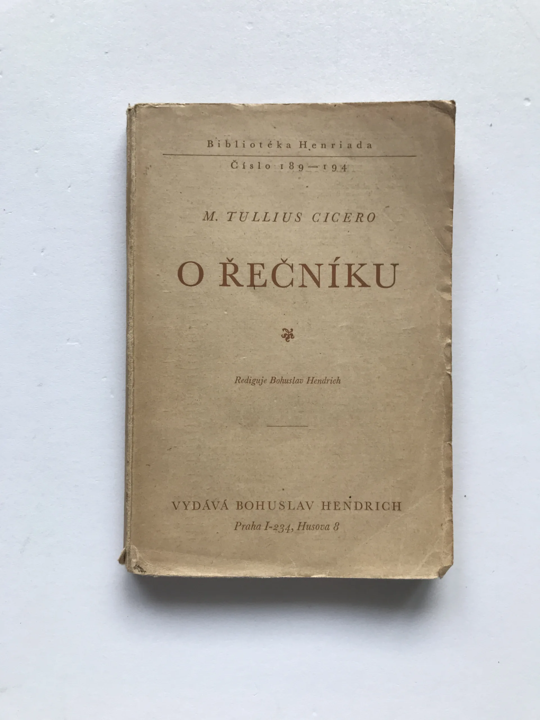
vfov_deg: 63.4
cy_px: 360
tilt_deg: -89.4
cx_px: 270
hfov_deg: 49.7
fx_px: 582
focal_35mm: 28
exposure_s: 1/100
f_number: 1.8
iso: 40
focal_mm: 3.99
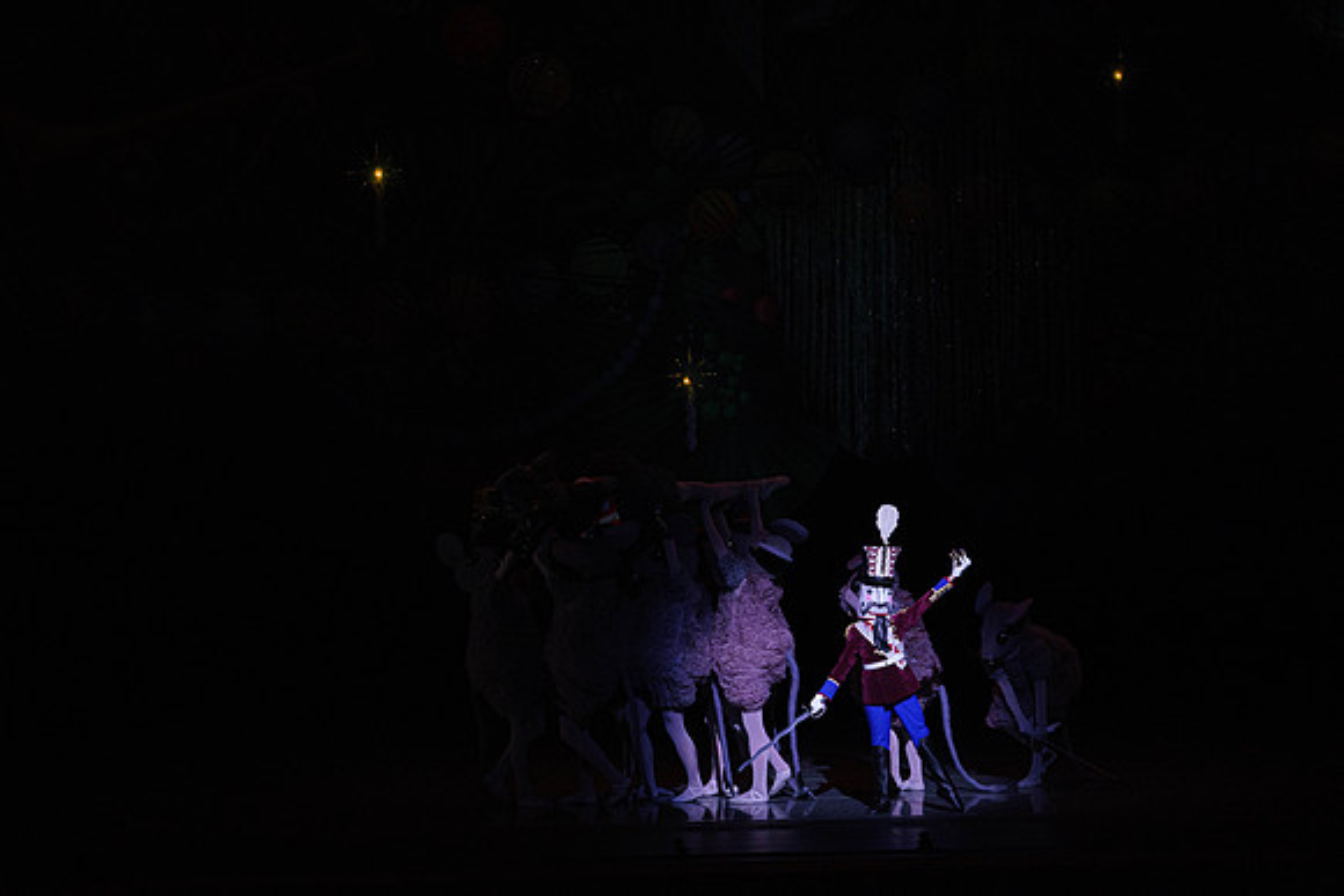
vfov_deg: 10.2
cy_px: 448
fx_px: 5041
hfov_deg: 15.2
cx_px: 672
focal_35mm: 135
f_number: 6.3
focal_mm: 135
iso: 5000
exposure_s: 1/320
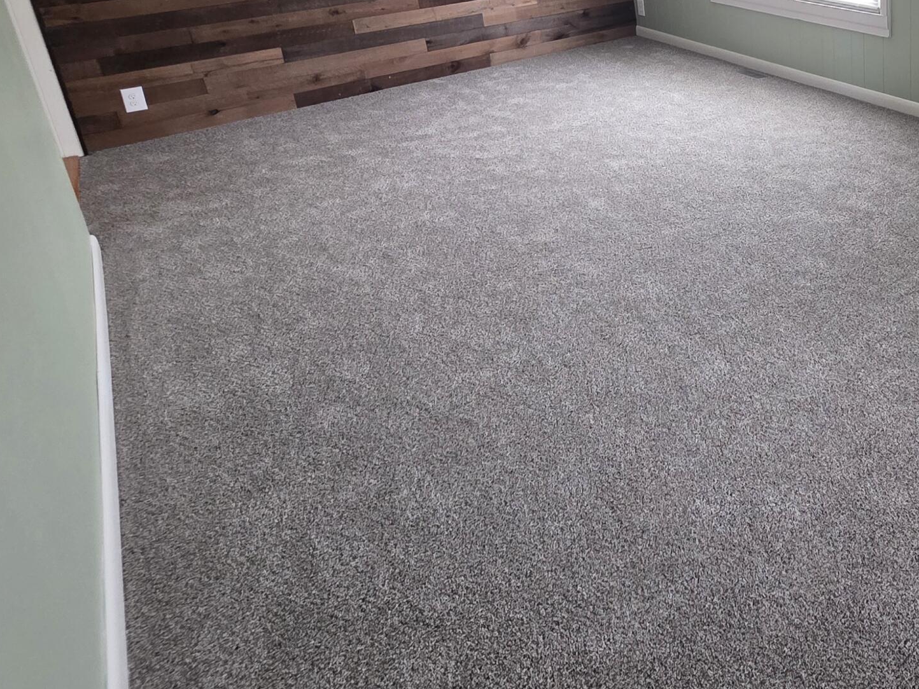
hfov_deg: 57.0
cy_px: 73
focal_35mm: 27
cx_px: 814
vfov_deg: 46.5
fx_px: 717
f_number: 1.9
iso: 400
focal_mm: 2.2
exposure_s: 1/60
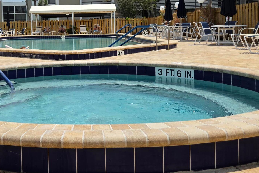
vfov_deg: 27.2
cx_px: 66
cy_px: 45
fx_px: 352
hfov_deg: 39.3
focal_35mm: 49
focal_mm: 5.4
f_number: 1.8
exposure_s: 1/7887
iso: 80
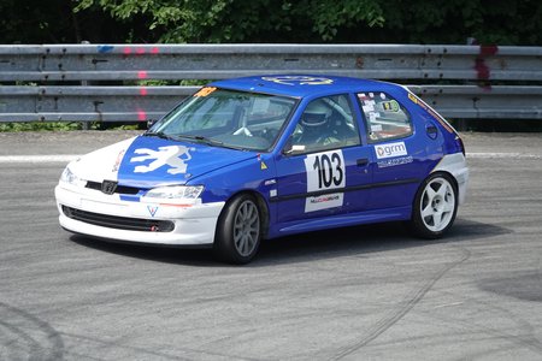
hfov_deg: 6.4
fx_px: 4817
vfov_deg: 4.3
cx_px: 271
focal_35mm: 320
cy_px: 180
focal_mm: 117.29
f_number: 4
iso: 320
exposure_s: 1/800
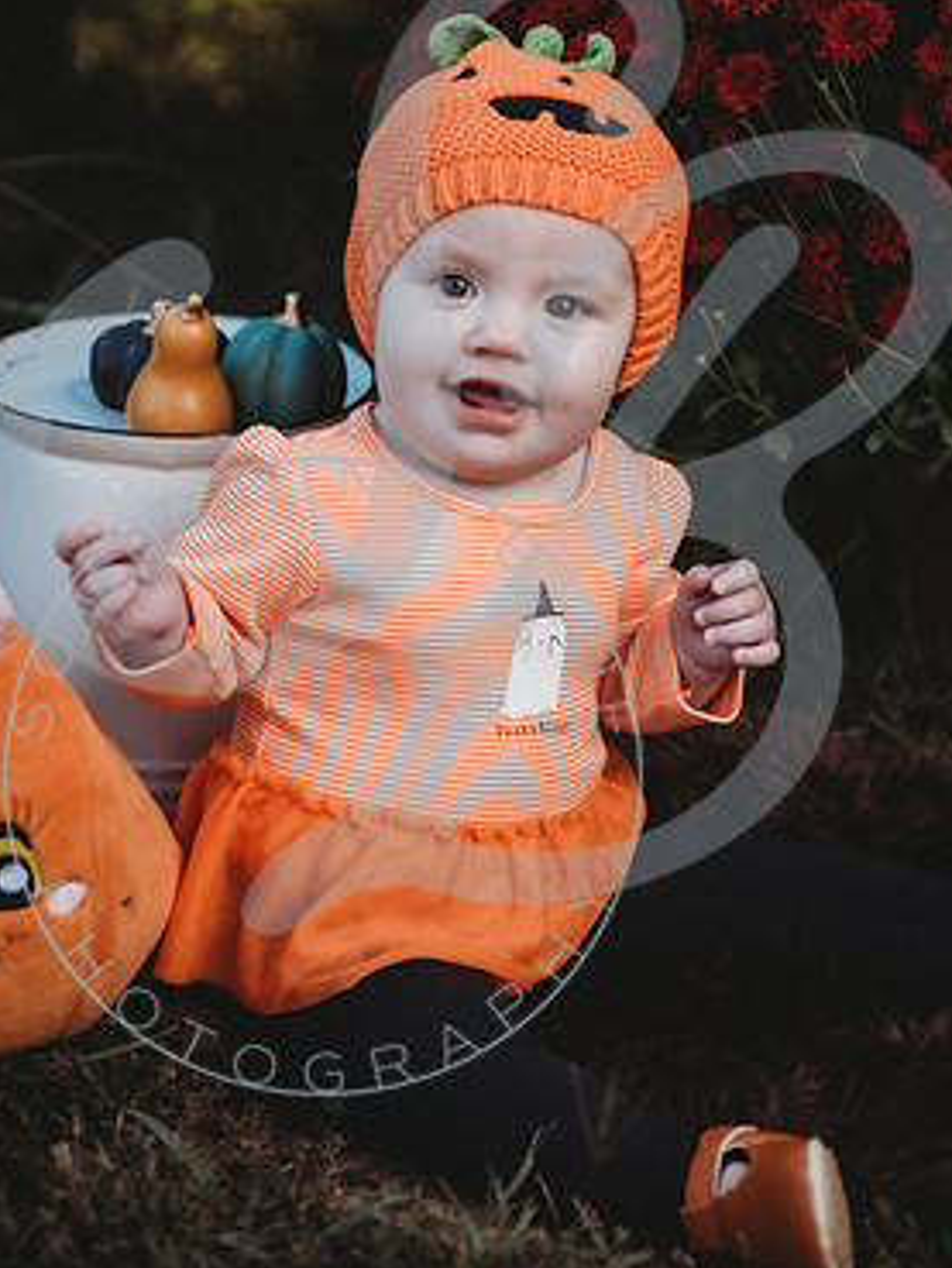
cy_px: 515
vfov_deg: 23.8
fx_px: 3005
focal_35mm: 82
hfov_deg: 18.0
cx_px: 478
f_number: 2.8
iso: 100
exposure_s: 1/250
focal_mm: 70
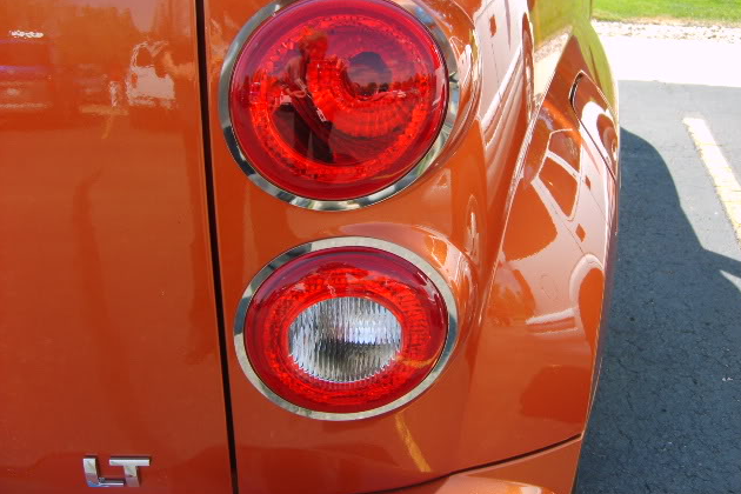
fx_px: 762
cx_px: 374
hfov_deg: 51.9
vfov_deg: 35.9
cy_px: 214
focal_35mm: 37
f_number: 2.8
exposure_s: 1/180
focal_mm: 5.8
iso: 50
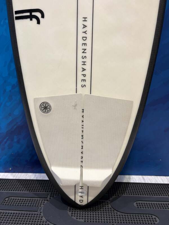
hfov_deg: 53.1
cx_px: 84
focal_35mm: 26
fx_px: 169
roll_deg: -0.8
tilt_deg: -16.9
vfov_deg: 67.3
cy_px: 112
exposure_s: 1/122
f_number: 1.6
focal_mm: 5.96
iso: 40
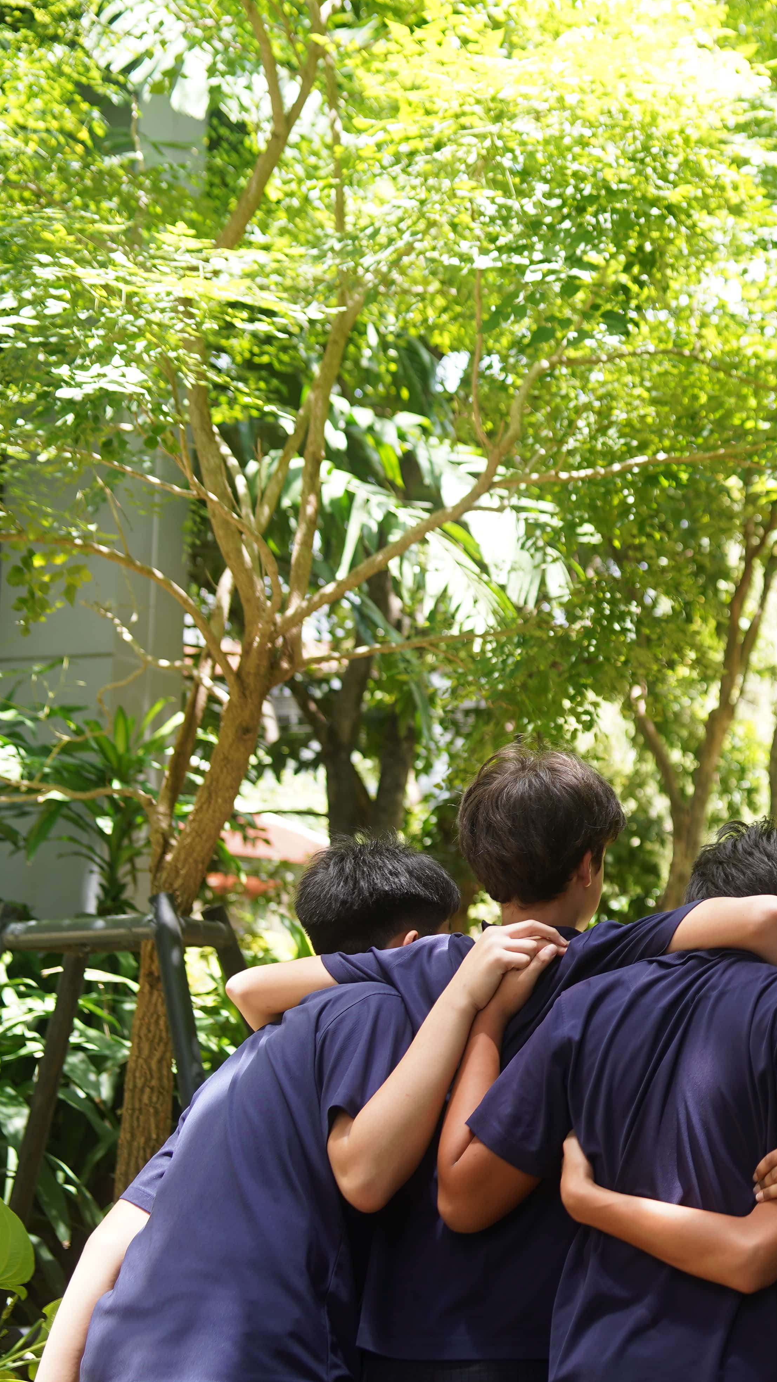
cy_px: 699
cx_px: 993
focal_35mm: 56
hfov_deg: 19.8
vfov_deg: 37.2
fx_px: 2051
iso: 125
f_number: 2.8
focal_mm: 35
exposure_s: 1/200
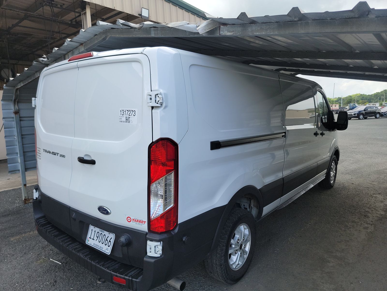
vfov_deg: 56.8
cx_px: 194
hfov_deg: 71.6
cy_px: 146
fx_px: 268
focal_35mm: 24
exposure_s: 1/343
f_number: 1.8
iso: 50
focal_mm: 6.7
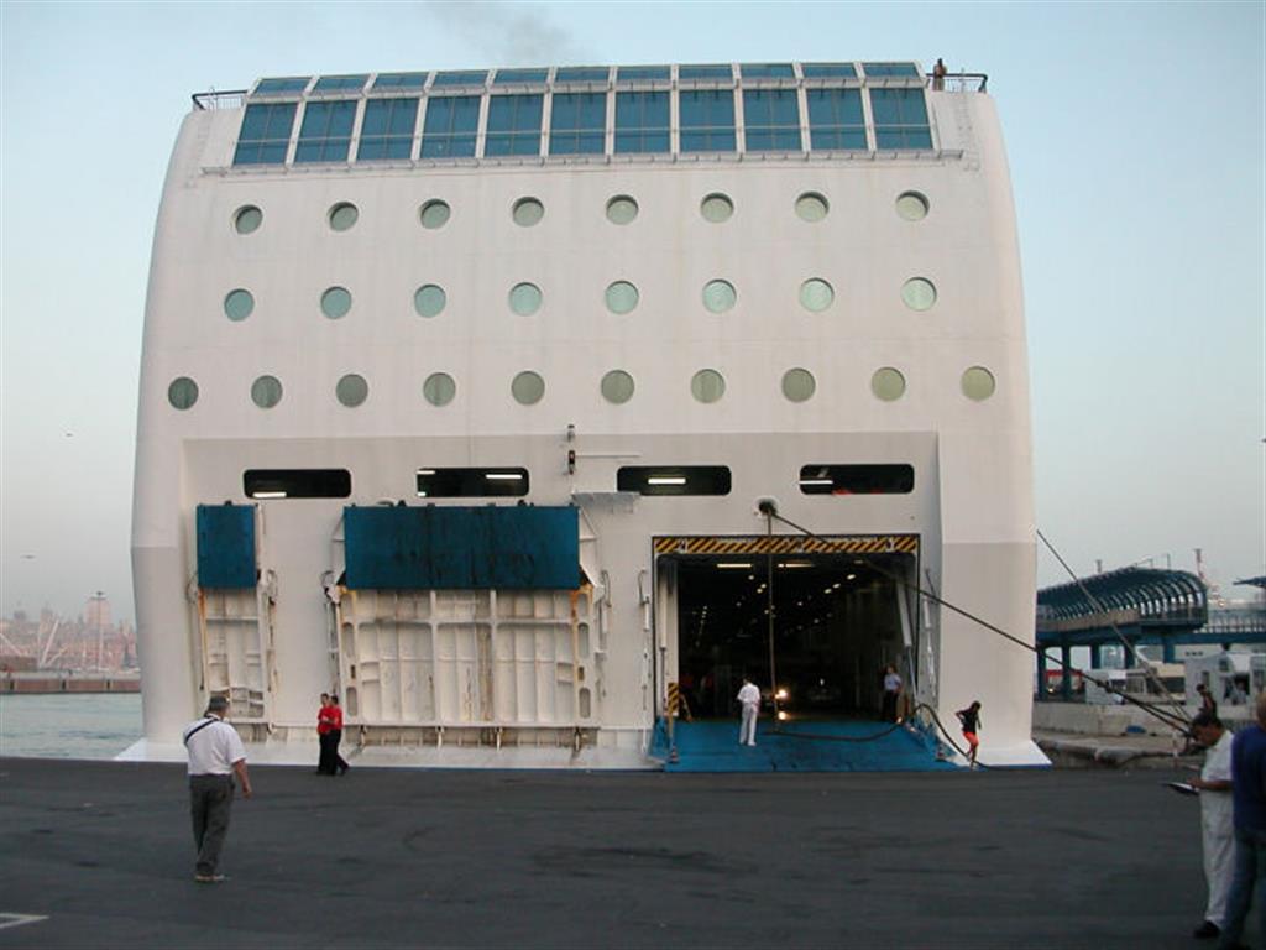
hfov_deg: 50.1
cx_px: 633
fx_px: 1353
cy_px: 475
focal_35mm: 37
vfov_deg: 38.7
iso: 100
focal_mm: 5.6
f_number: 2.7
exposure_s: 1/202
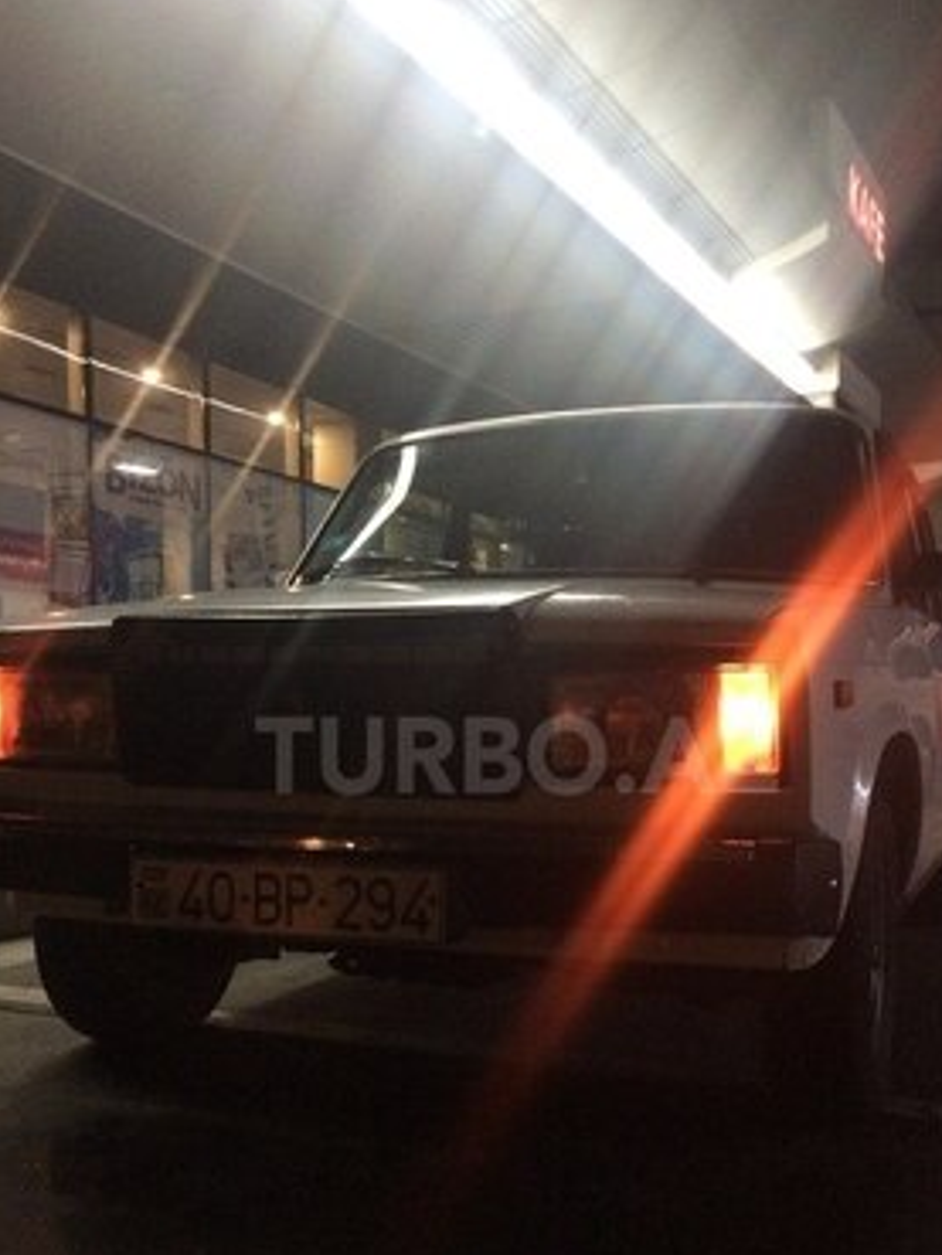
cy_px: 755
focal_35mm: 39
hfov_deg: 36.8
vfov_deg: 47.6
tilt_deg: -3.4
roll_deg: +0.4
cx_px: 517
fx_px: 1414
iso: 400
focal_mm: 4.15
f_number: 2.2
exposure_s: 1/17
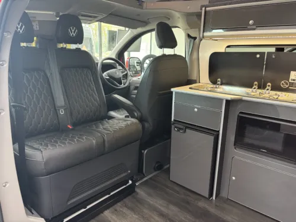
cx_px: 148
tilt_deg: -15.8
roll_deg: -1.6
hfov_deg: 67.3
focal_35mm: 26
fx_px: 222
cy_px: 111
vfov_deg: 53.1
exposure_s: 1/49
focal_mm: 5.96
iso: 320
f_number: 1.6
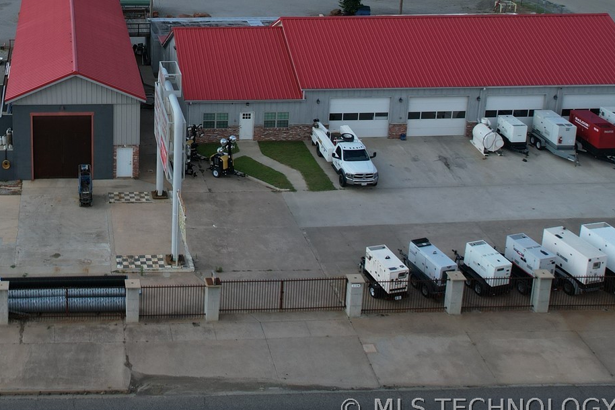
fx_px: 837
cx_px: 68
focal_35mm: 49
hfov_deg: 37.8
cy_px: -28
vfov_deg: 25.7
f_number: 2.8
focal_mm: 8.38
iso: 100
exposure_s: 1/1500
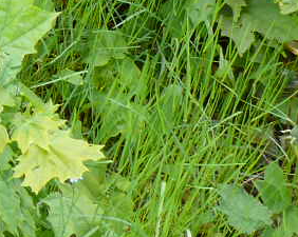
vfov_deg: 7.9
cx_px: -545
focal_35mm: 194
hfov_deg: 8.6
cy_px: -64
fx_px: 1709
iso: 100
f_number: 3.2
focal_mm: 7.4
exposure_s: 1/125
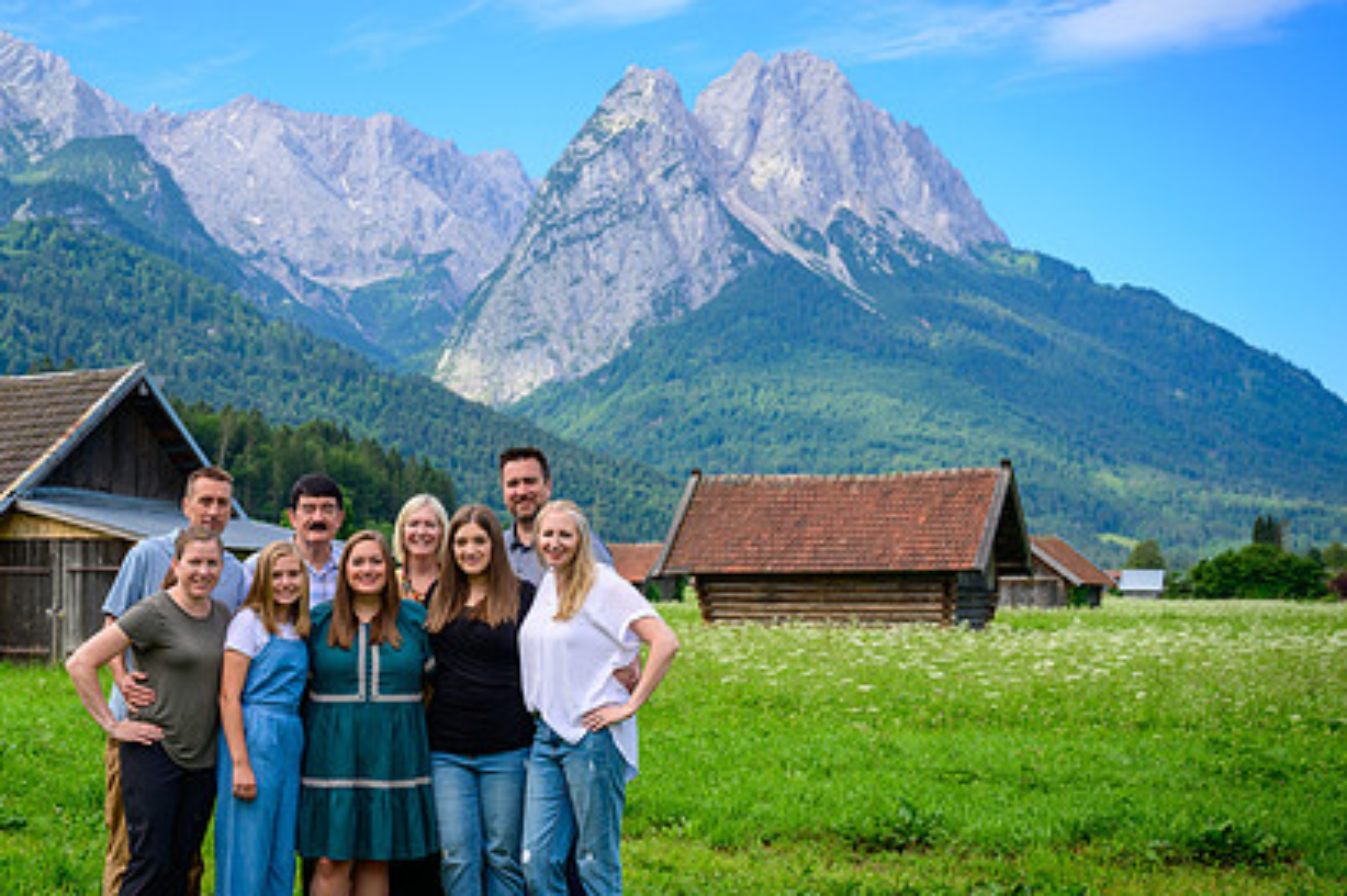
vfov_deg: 26.4
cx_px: 441
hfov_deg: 38.4
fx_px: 1907
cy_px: 501
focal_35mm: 51
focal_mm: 36
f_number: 4
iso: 125
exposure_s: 1/800
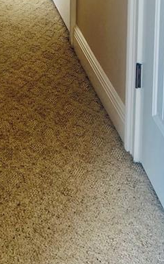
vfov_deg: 21.3
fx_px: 616
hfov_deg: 15.2
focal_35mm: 86
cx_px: 69
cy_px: -100
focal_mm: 5.7
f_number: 1.5
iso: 64
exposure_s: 1/121
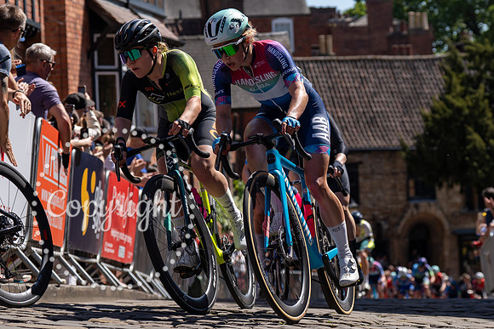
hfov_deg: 17.4
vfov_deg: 11.6
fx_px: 1613
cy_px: 75
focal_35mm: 118
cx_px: 284
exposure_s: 1/1600
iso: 100
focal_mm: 76
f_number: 4
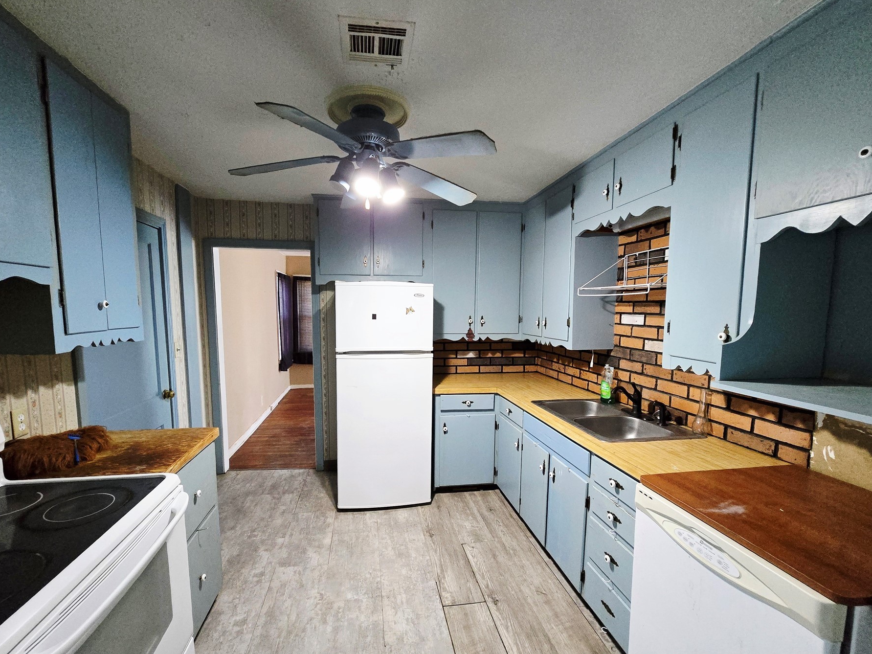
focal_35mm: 14
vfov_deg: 85.6
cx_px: 416
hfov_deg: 102.0
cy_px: 346
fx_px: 353
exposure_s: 1/60.2
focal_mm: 2.2
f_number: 2.2
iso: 1000
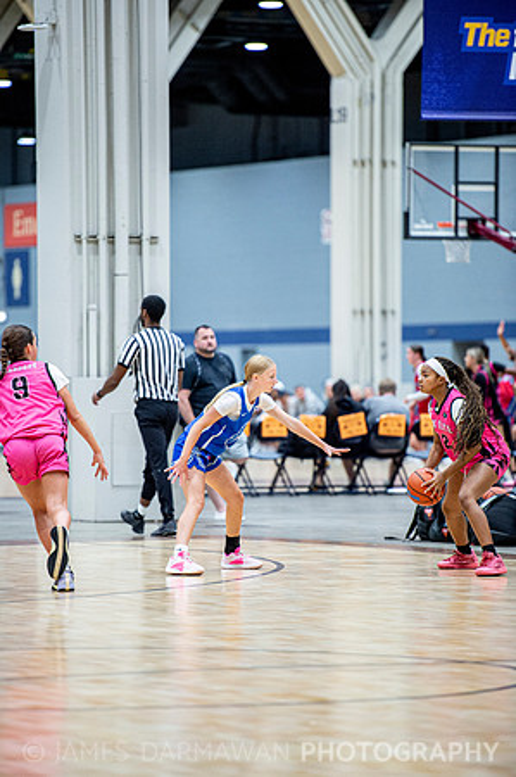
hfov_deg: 6.9
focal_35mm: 200
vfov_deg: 10.3
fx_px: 4310
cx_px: 258
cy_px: 388
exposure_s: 1/400
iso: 2000
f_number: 2.8
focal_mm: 200
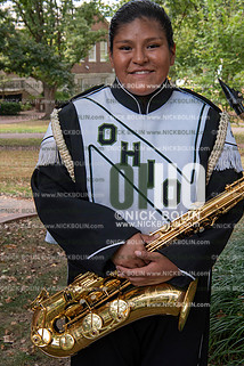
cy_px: 195
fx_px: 569
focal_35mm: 56
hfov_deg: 24.1
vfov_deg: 35.6
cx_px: 157
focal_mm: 40
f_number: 8
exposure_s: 1/100
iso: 500
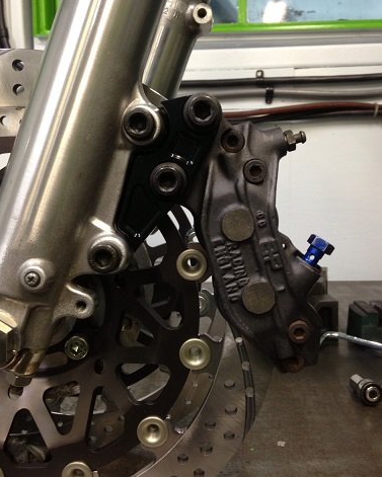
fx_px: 494
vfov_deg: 51.5
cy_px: 228
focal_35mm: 35
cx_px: 193
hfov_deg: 42.2
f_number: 2.4
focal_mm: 4.13
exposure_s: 1/20
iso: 125
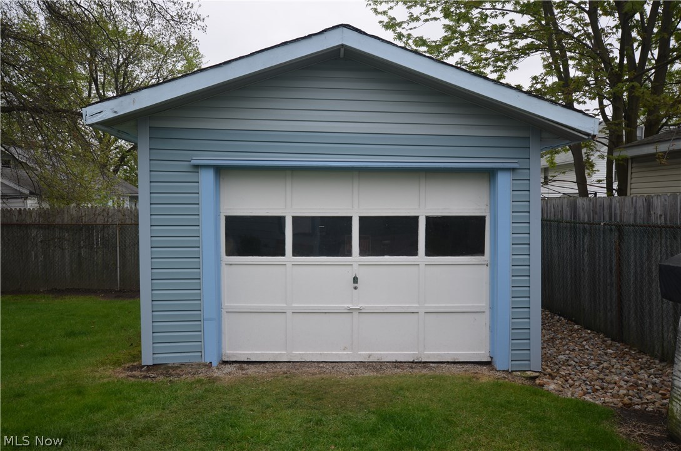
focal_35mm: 30
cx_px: 340
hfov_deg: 62.0
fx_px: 566
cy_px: 226
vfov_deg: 43.4
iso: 100
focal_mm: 20
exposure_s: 1/125
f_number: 5.6
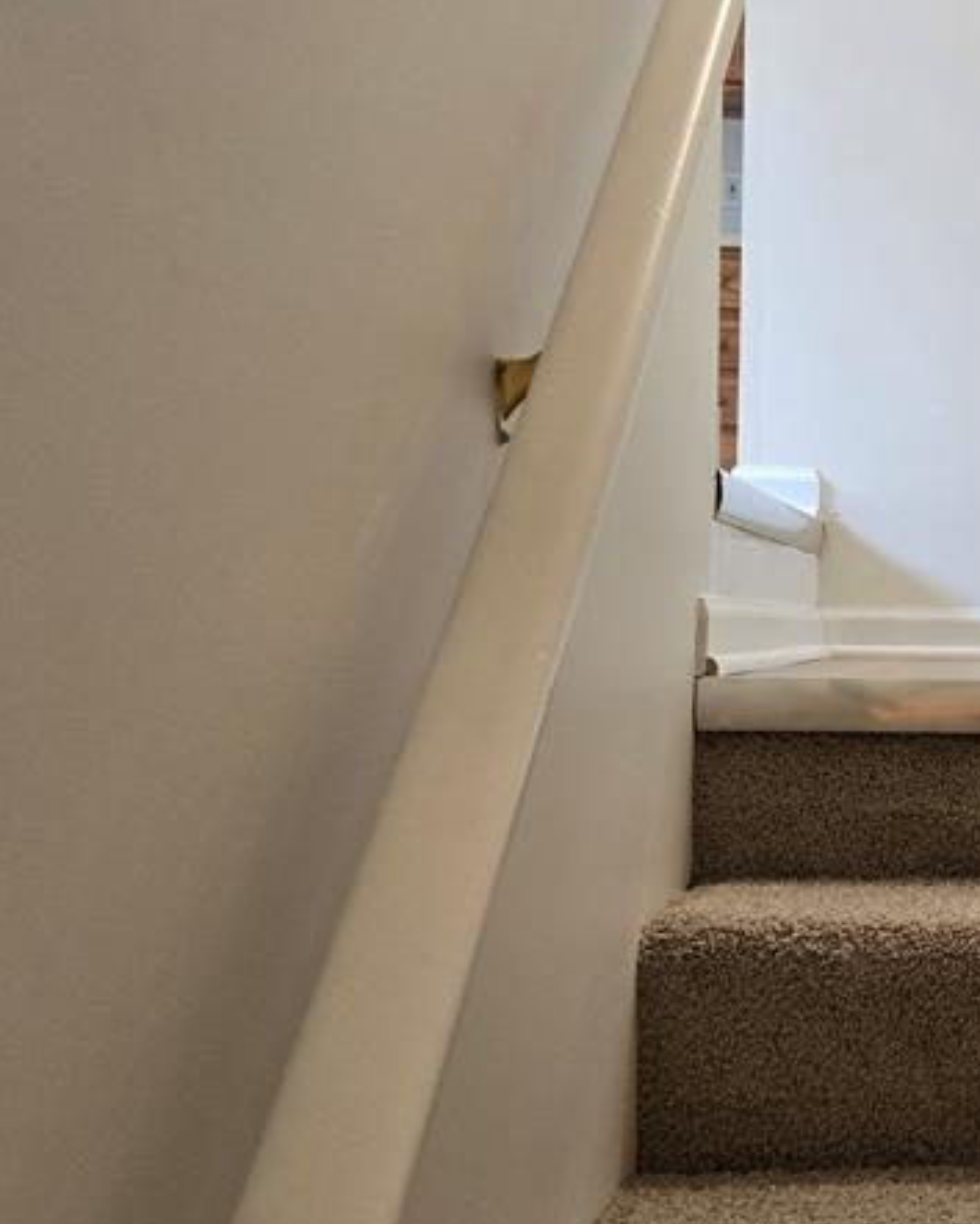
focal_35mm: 52
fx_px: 1884
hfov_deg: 26.2
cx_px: 1152
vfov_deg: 36.0
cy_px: 665
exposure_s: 1/120
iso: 250
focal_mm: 5.4
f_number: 1.8
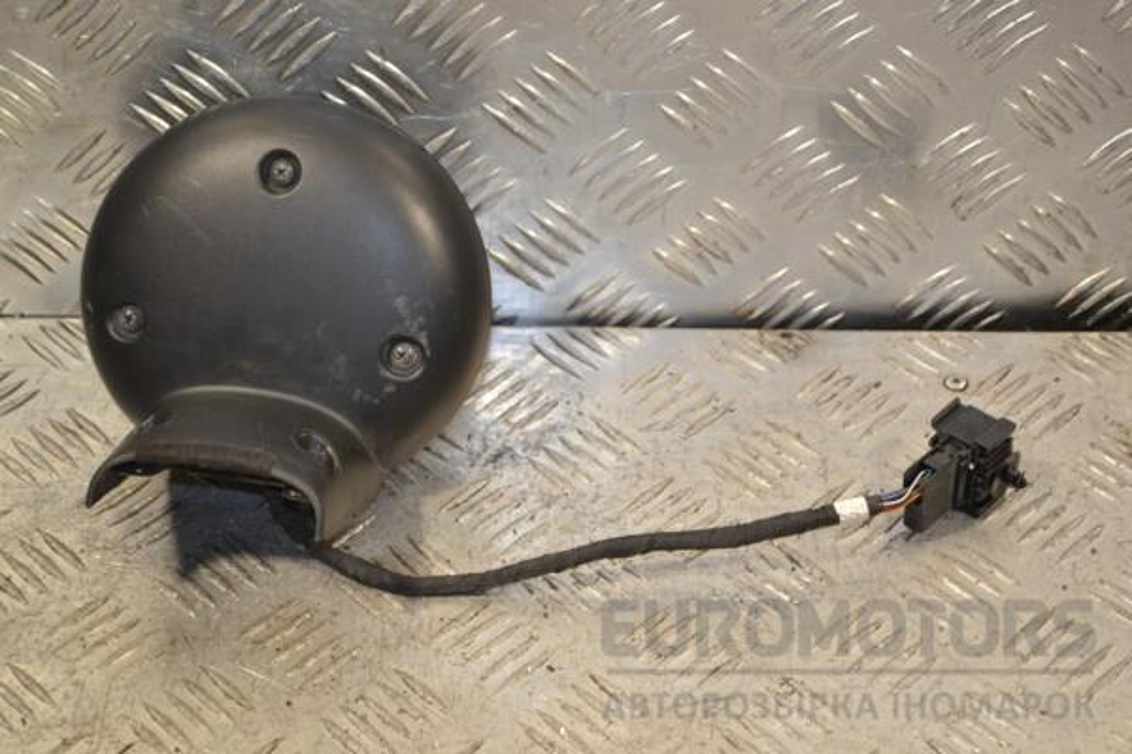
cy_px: 377
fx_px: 2594
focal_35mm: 82
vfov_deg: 16.6
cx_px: 566
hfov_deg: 24.6
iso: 500
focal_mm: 55
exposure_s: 1/60
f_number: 5.6
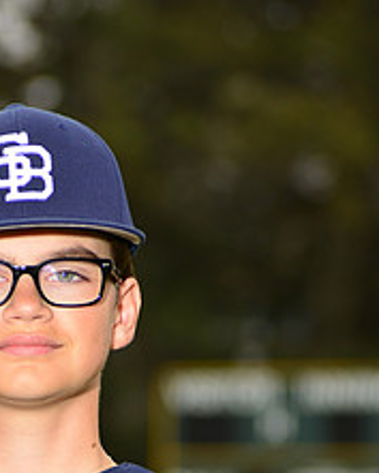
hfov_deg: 3.7
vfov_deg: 4.6
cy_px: 546
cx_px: 50
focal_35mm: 419
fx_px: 5871
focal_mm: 170
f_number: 6.3
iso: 200
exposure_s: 1/200
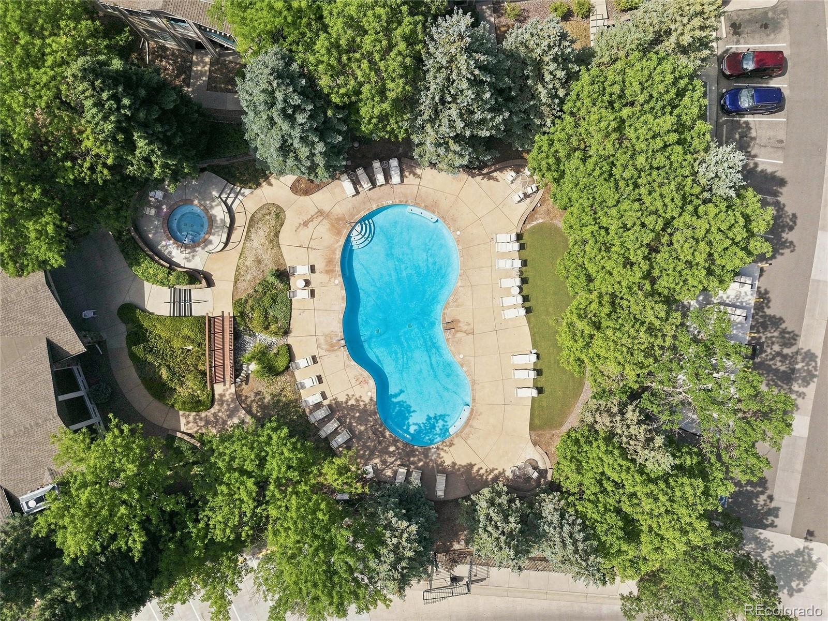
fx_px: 574
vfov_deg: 56.8
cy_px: 310
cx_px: 414
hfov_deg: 71.6
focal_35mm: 24
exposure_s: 1/6400
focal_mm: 8.7
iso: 170
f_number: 1.8
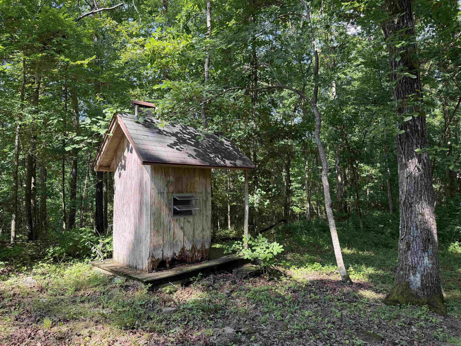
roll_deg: +1.7
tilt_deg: +2.9
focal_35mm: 24
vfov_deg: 56.8
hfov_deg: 71.6
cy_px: 173
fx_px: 320
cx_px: 230
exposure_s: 1/358
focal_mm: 6.76
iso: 100
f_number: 1.78
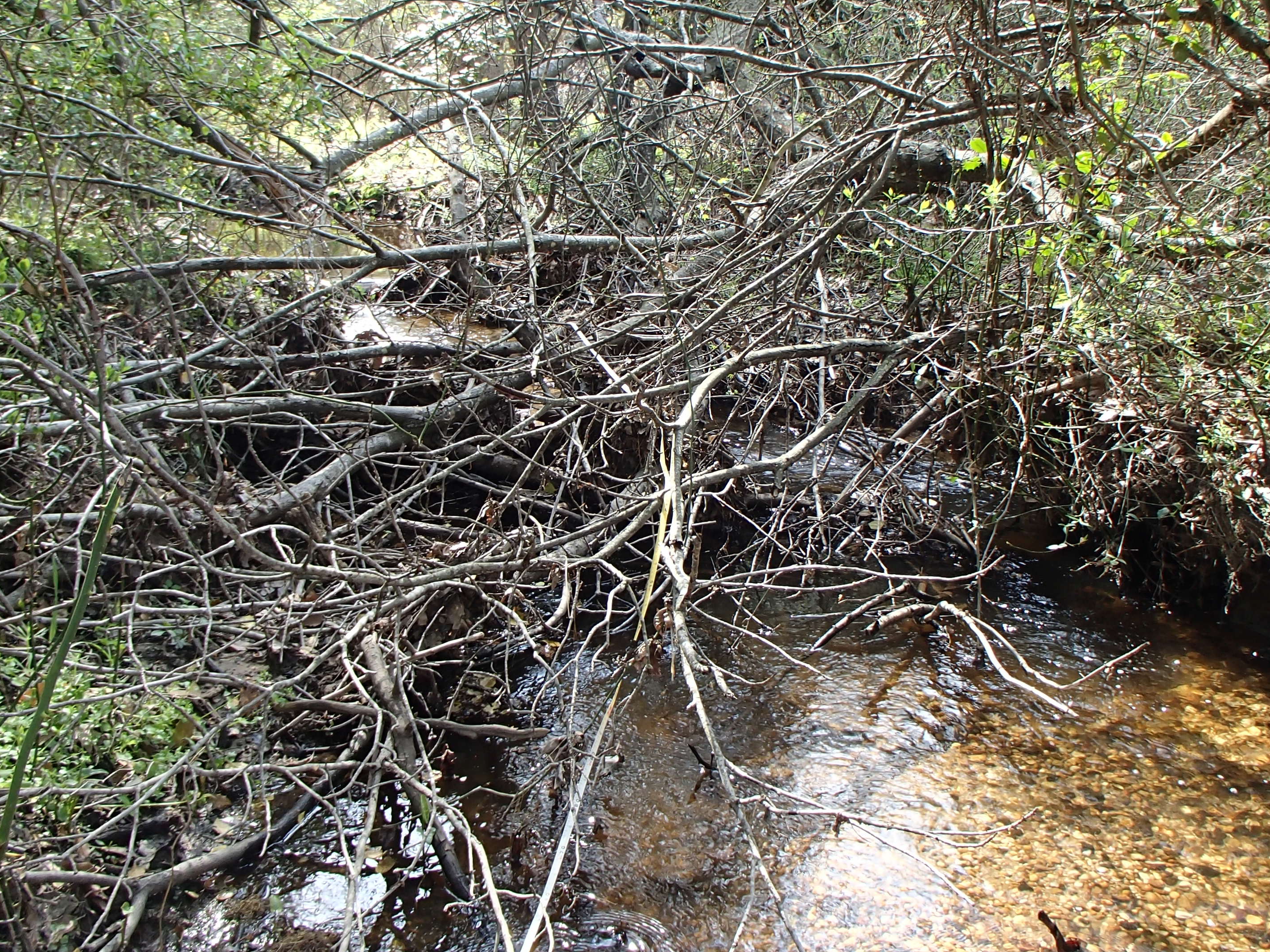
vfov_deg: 36.7
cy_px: 397
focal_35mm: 39
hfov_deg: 47.8
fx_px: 1431
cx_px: 697
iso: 100
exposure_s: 1/60
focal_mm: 5
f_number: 3.9
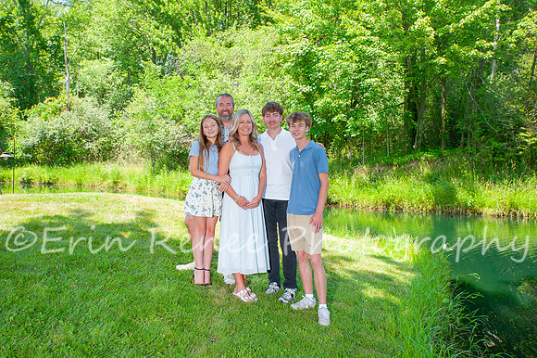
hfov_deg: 53.2
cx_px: 268
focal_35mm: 36
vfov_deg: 36.8
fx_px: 537
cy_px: 179
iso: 640
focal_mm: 36
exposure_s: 1/125
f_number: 13
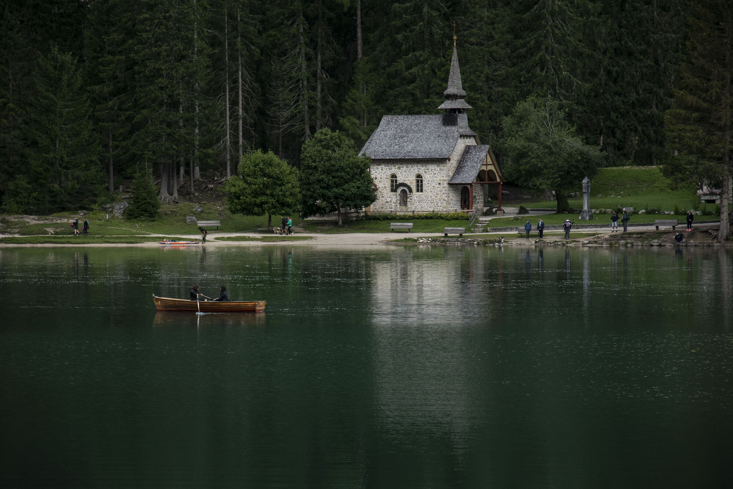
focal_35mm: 158
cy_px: 244
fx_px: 3207
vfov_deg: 8.7
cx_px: 366
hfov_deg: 13.0
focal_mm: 105
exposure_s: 1/250
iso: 250
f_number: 5.6
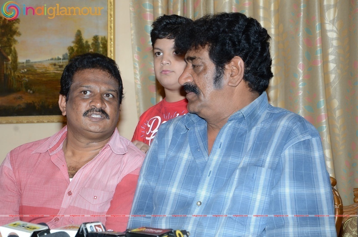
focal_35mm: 112
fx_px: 1117
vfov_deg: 12.1
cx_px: 179
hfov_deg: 18.2
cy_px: 118
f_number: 6.3
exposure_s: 1/125
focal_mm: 75
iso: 250
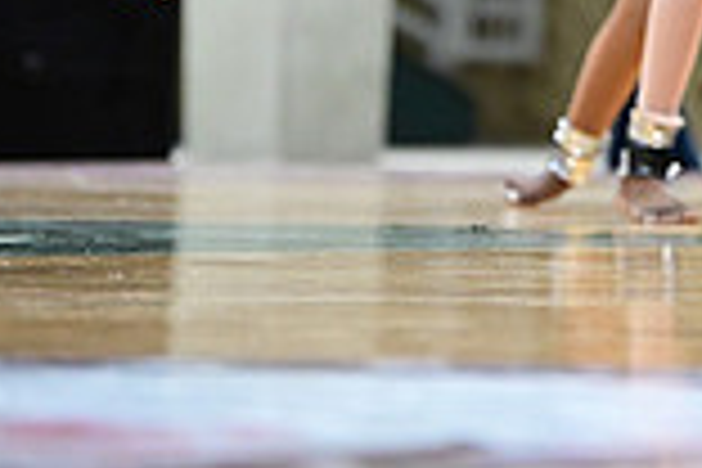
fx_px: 10178
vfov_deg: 2.6
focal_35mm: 522
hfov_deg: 3.9
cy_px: -338
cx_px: 1161
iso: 6400
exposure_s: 1/1000
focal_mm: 140
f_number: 3.2
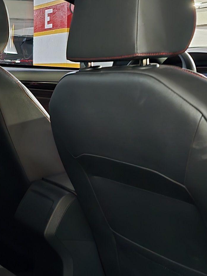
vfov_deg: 32.6
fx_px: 470
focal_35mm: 59
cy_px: 109
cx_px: -23
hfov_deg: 23.3
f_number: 1.7
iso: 3200
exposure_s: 1/7.07
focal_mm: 6.3
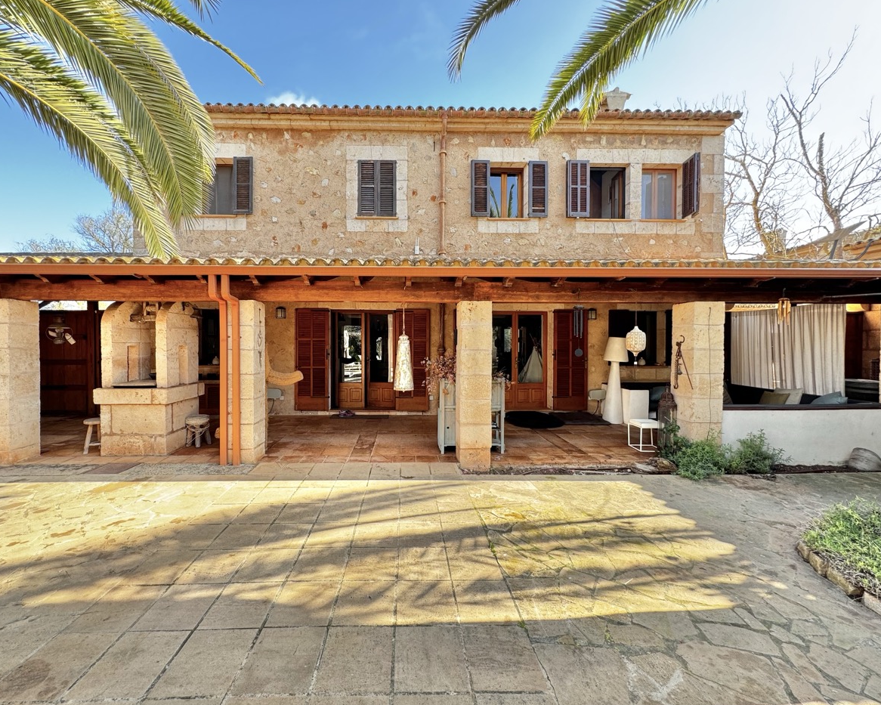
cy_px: 349
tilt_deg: +0.0
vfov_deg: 84.0
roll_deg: +0.3
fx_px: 391
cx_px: 413
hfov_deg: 96.7
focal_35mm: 15
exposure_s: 1/99
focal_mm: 2.22
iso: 80
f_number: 2.2
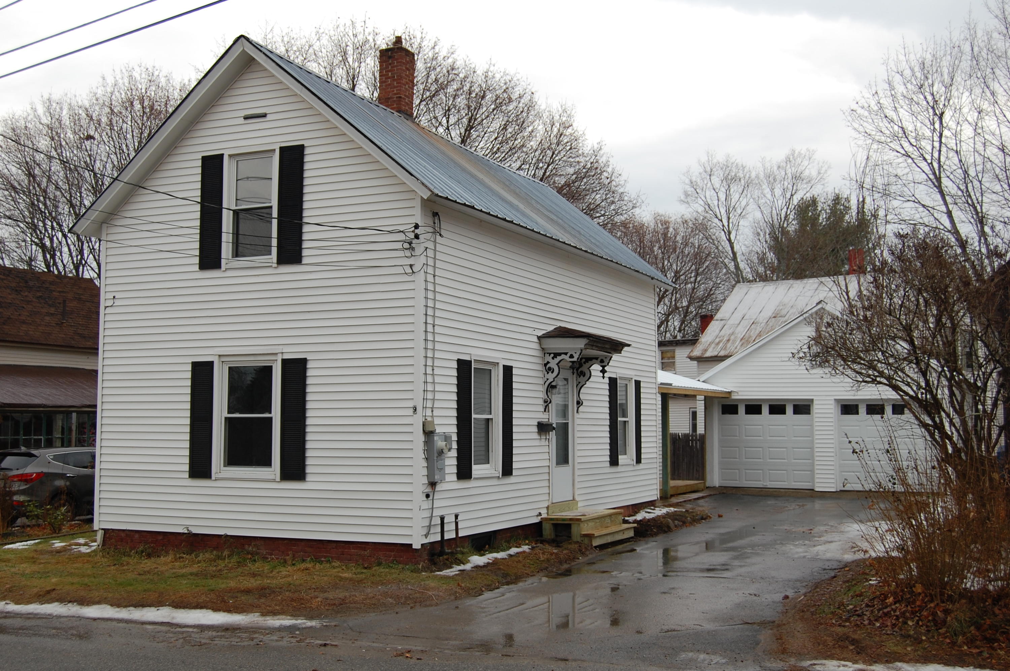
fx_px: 1093
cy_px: 336
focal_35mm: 39
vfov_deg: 34.1
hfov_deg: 49.6
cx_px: 505
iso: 200
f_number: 7.1
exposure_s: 1/200
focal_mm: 26
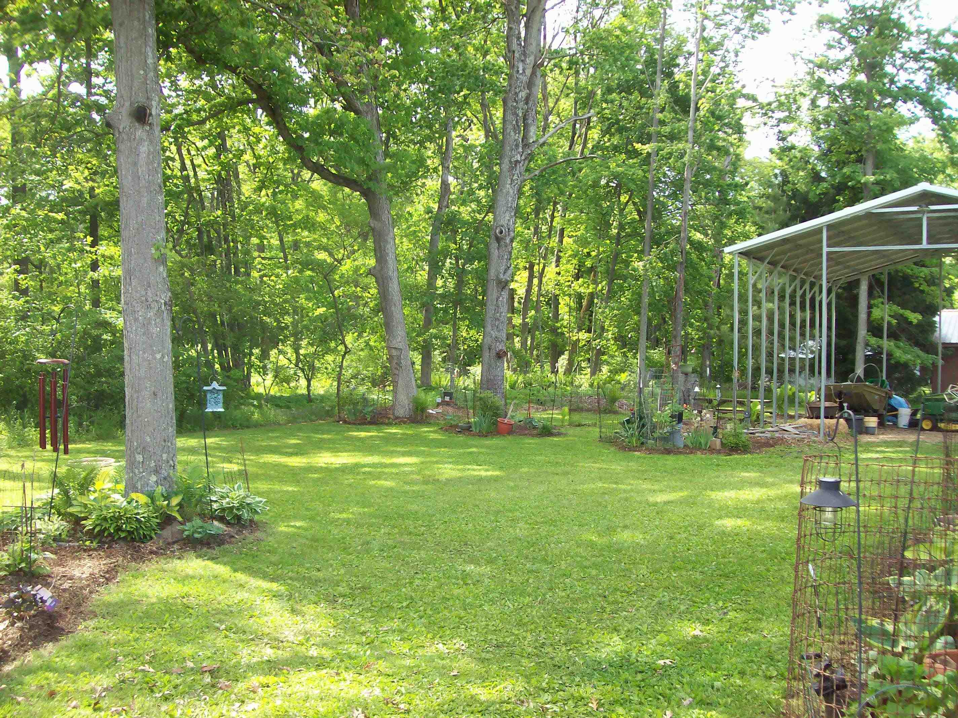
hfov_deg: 51.4
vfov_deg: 39.6
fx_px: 996
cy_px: 359
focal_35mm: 36
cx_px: 479
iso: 80
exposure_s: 1/159
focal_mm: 6
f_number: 2.7
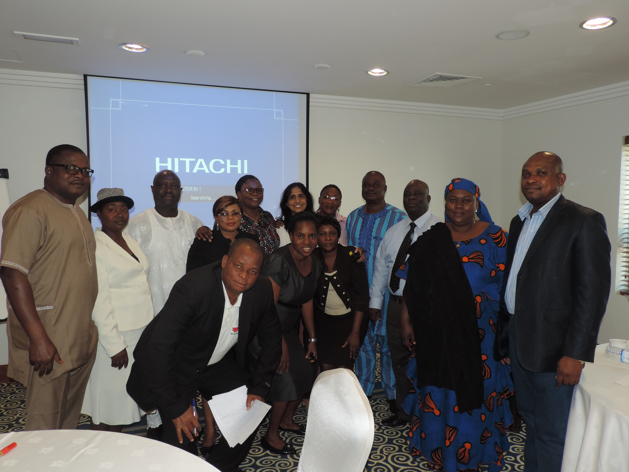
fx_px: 509
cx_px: 314
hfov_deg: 63.4
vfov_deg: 49.7
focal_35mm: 28
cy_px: 236
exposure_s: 1/30
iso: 200
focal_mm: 4.9
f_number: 3.1
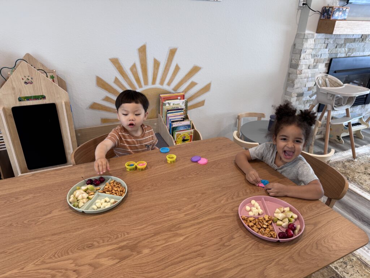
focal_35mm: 24
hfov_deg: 71.6
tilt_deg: -26.3
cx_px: 185
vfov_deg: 56.8
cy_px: 139
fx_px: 257
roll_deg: -1.5
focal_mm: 6.76
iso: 125
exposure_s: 1/120
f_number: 1.78
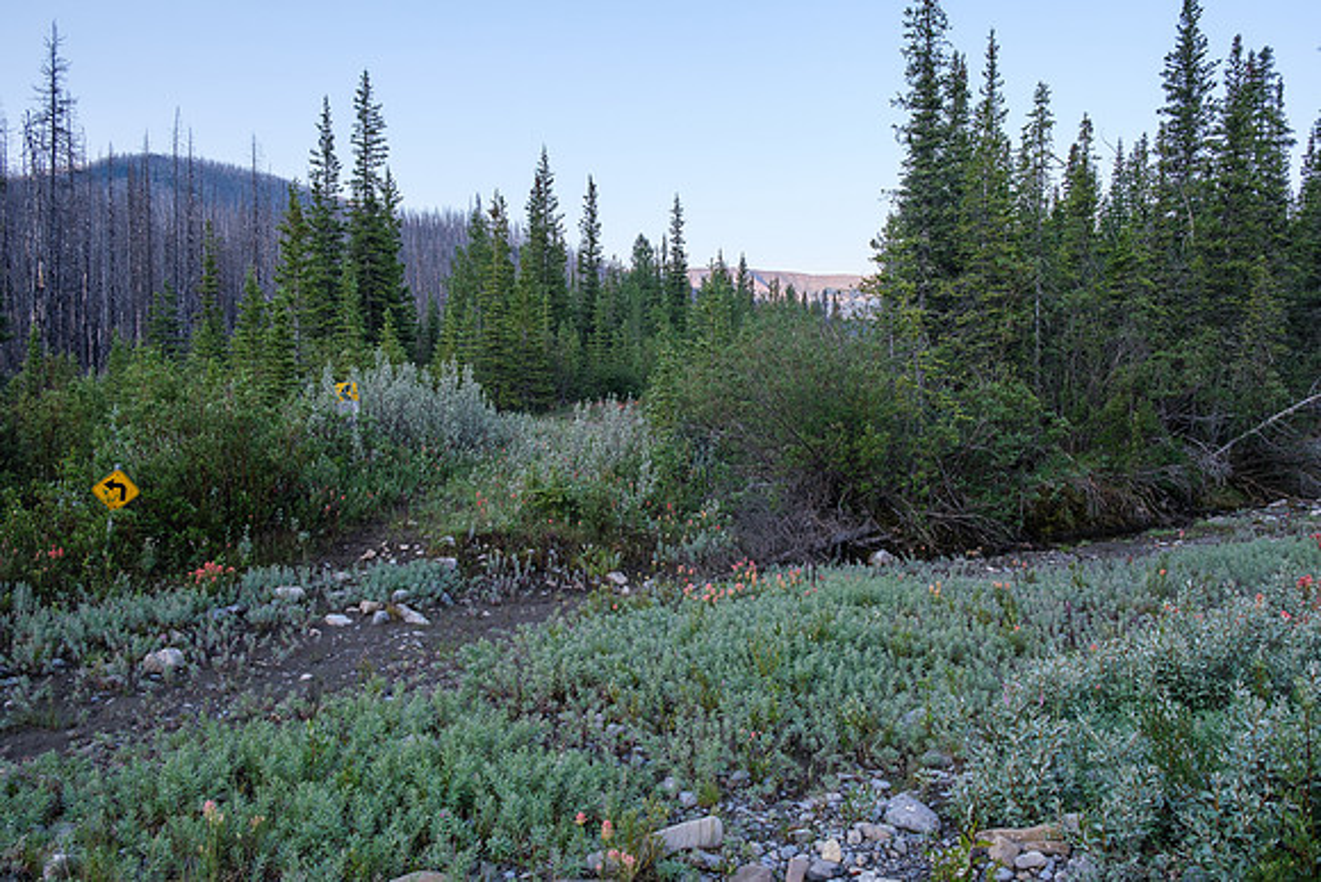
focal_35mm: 27
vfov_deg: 48.0
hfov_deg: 67.4
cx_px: 660
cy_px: 441
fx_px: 991
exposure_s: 1/60
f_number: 8
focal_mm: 18
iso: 320
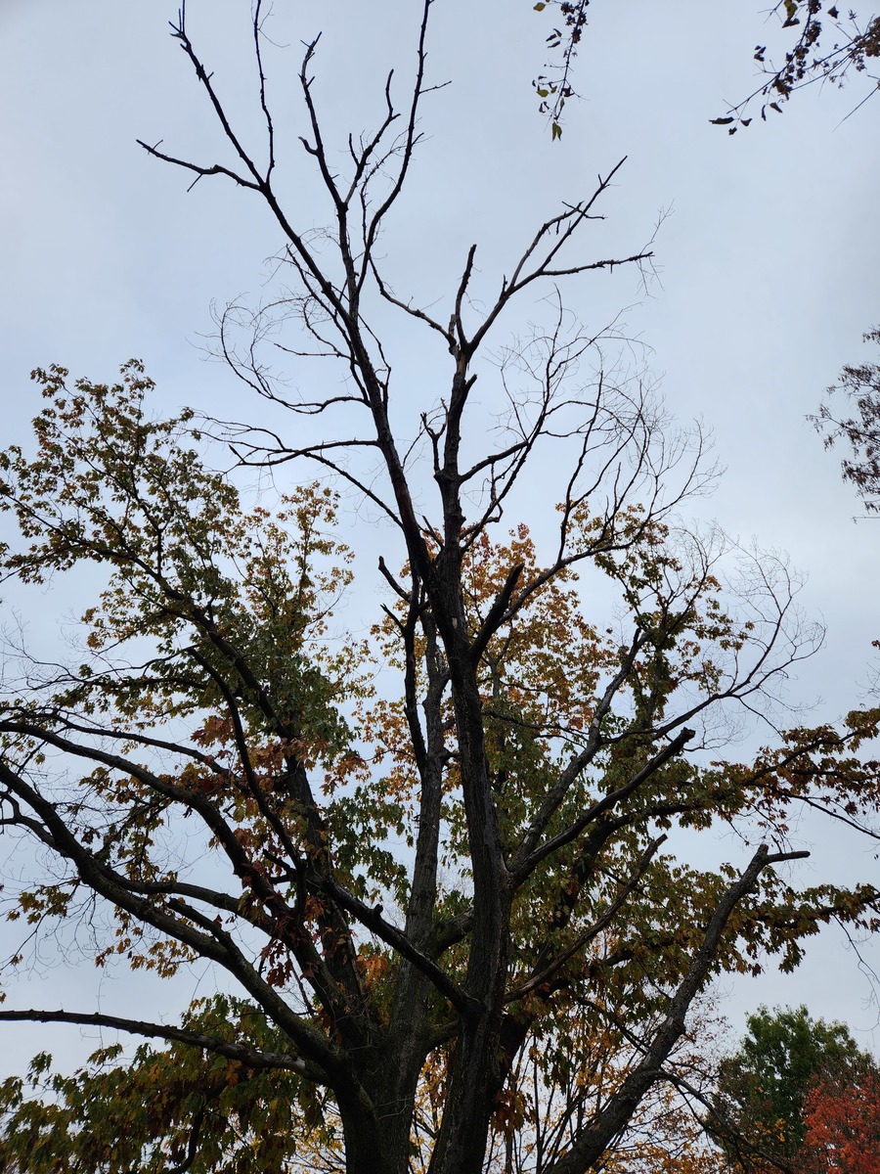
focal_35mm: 23
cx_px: 440
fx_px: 780
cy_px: 587
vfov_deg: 73.9
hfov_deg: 58.9
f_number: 1.8
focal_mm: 5.4
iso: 20
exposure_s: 1/1120
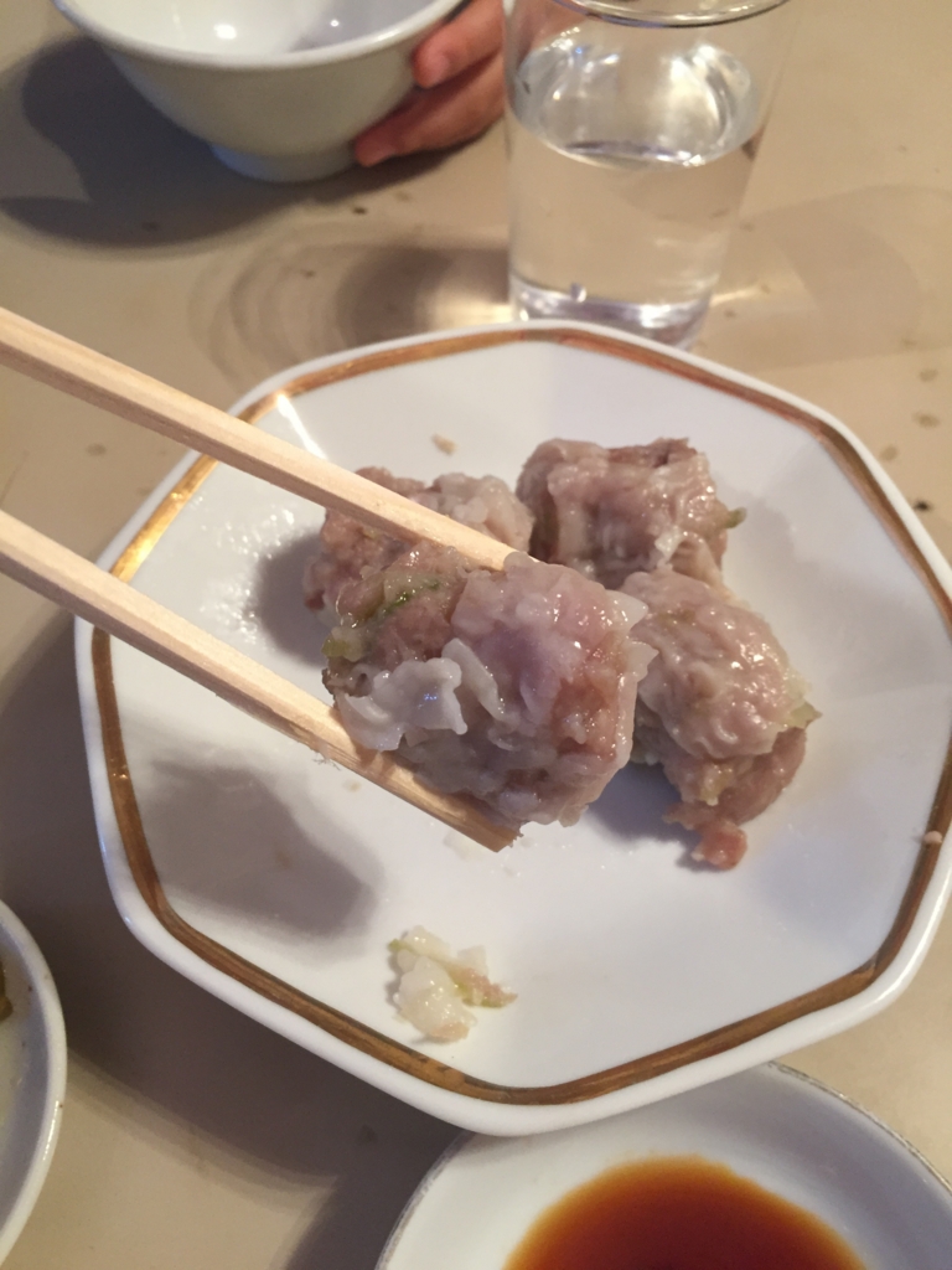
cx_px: 476
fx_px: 1063
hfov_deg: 48.2
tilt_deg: -59.2
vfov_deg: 61.7
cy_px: 635
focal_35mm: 29
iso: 125
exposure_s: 1/30
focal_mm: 4.15
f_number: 2.2
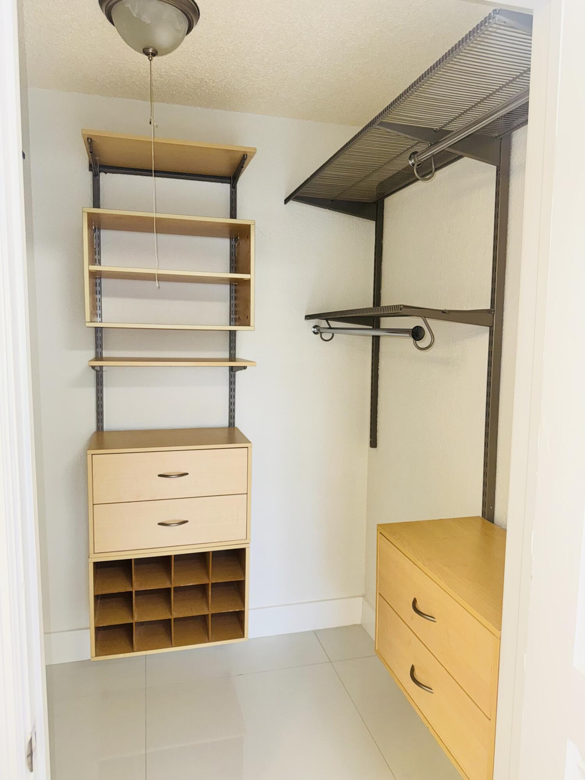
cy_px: 390
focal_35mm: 24
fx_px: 541
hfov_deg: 56.8
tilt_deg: -6.6
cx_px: 292
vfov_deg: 71.6
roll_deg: +0.1
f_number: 1.78
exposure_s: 1/120
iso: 160
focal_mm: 6.76
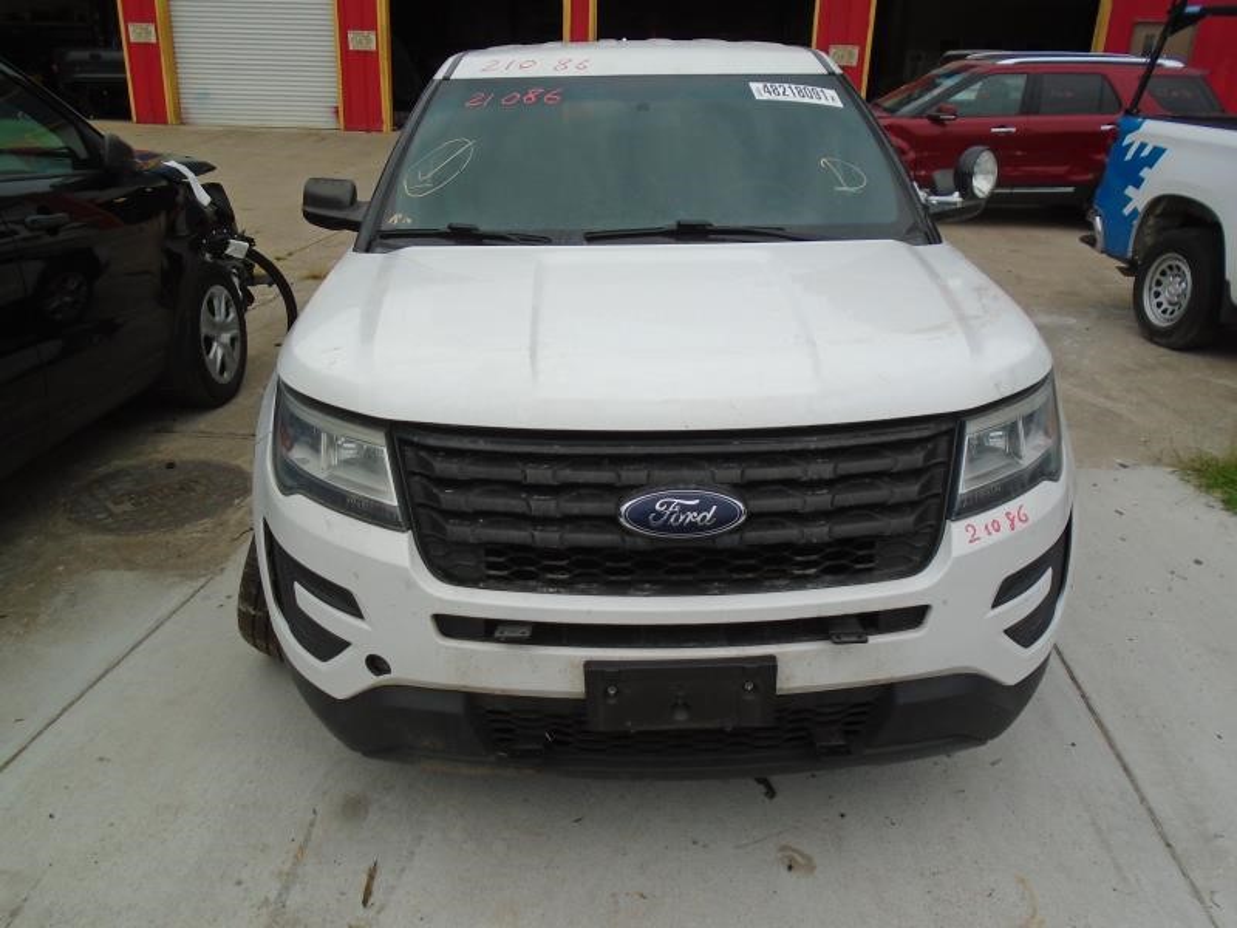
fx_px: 929
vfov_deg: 53.1
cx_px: 618
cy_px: 464
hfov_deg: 67.3
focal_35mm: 26
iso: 100
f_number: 3.2
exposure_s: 1/400
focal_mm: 4.6
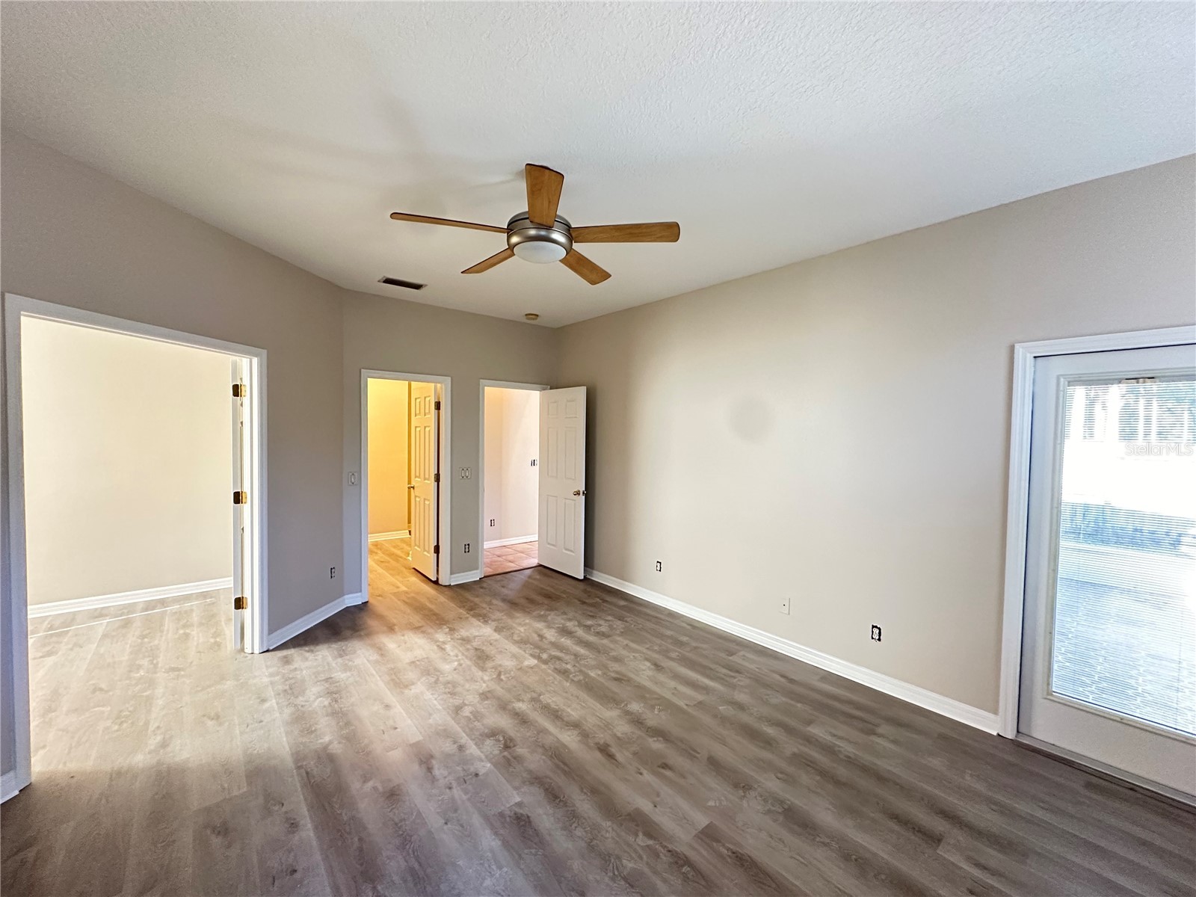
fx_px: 484
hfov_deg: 102.1
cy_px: 448
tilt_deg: -0.6
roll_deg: -0.8
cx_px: 598
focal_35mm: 14
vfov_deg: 85.7
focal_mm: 2.22
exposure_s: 1/60
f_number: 2.2
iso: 500
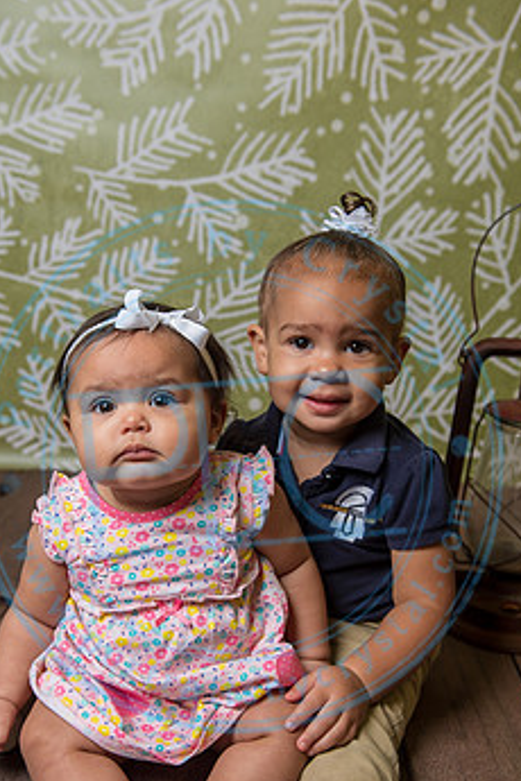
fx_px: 1020
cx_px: 222
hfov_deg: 28.6
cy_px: 466
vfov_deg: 41.7
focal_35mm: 47
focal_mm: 36
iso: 200
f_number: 4
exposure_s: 1/200
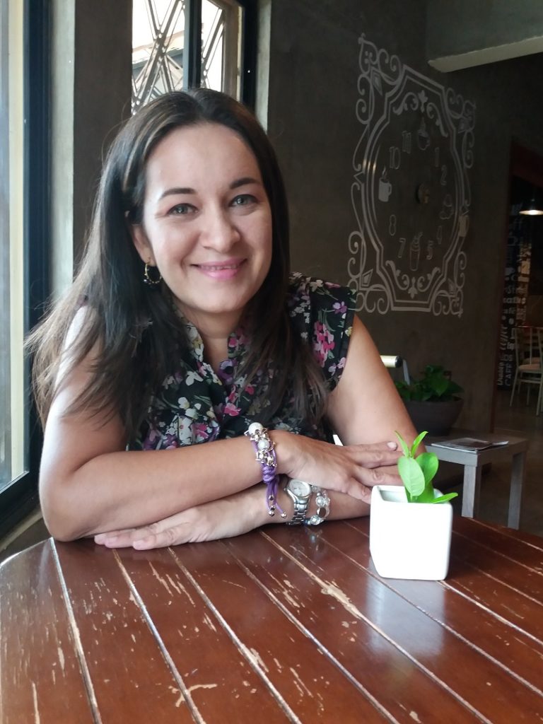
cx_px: 272
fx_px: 586
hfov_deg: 49.7
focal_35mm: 28
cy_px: 362
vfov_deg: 63.4
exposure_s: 1/30
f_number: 1.9
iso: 125
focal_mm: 3.7
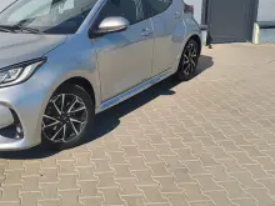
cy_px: 77
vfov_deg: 35.0
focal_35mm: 41
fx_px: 326
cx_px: 51
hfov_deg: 43.4
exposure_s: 1/1938
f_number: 1.4
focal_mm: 5.89
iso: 100
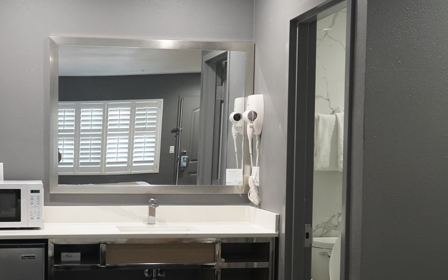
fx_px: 659
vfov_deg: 23.8
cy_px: 200
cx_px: 164
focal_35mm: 54
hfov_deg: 37.3
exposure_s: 1/125
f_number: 4
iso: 3200
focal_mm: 24
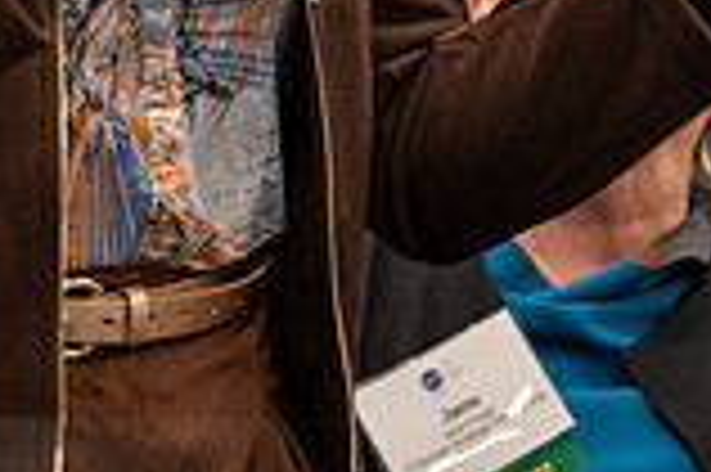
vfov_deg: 3.7
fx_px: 7221
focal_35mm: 366
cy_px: -274
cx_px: 328
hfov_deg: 5.6
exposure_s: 1/160
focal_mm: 100
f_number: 4
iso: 1600
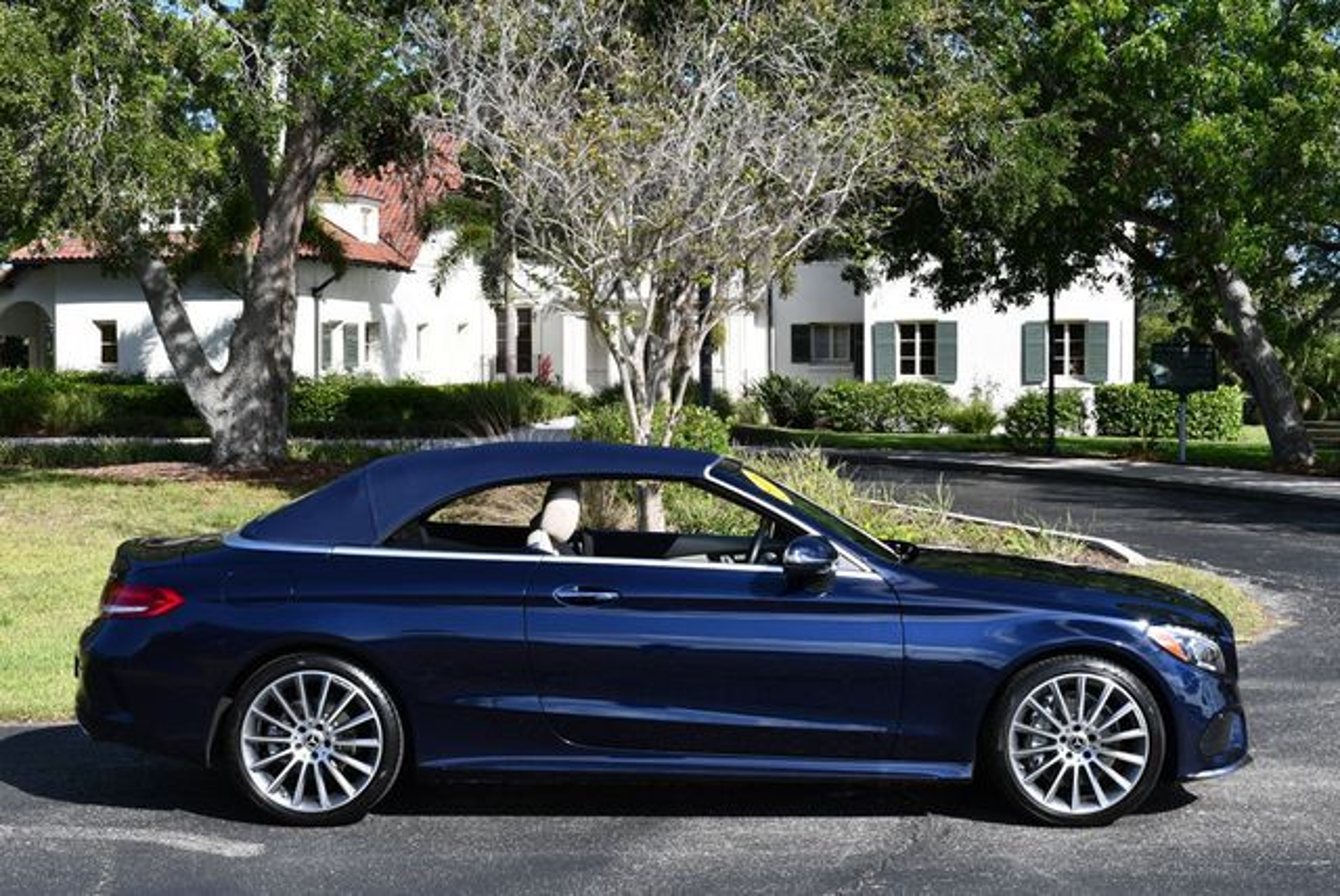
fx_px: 2086
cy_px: 448
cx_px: 670
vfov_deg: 24.2
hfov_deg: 35.6
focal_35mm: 56
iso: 125
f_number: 8
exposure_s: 1/250
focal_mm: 28
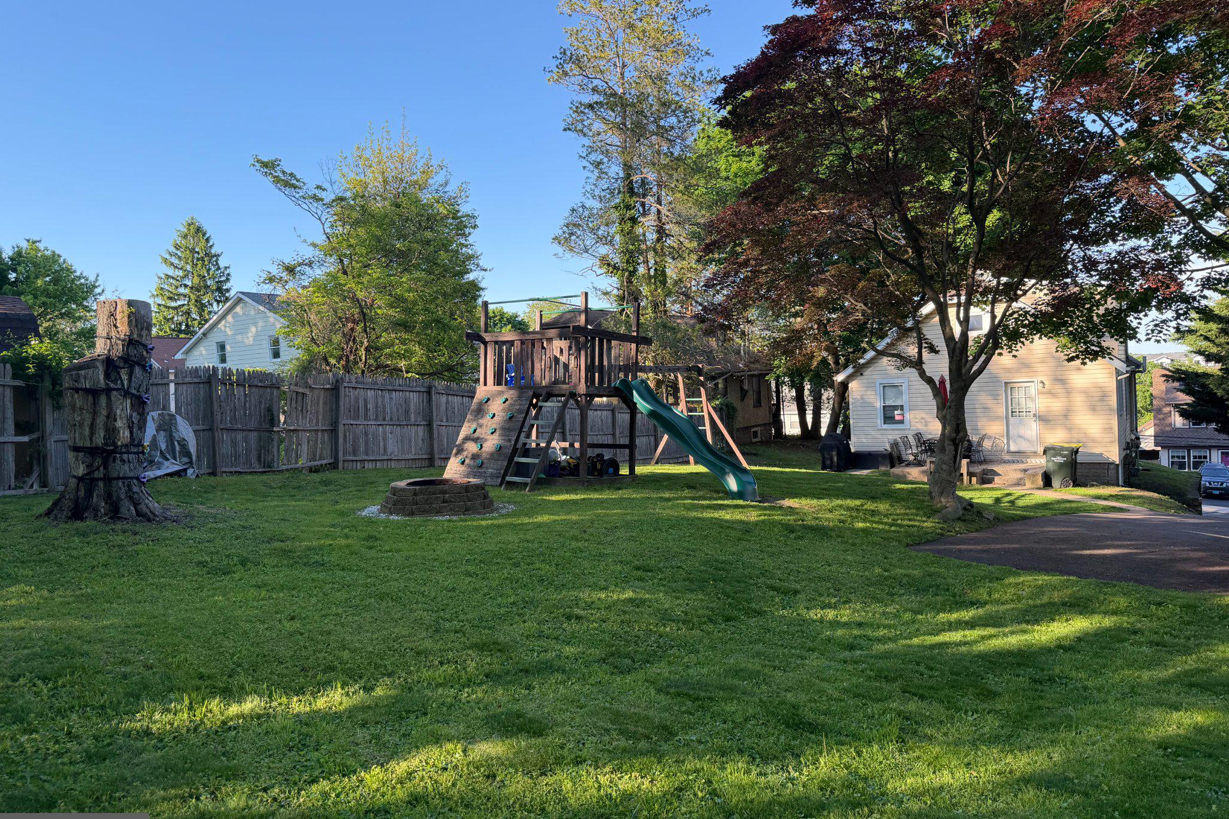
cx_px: 614
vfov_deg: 51.3
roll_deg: +3.2
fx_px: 853
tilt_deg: -1.3
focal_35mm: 25
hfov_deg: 71.5
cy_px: 401
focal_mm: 6.76
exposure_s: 1/858
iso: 100
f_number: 1.78
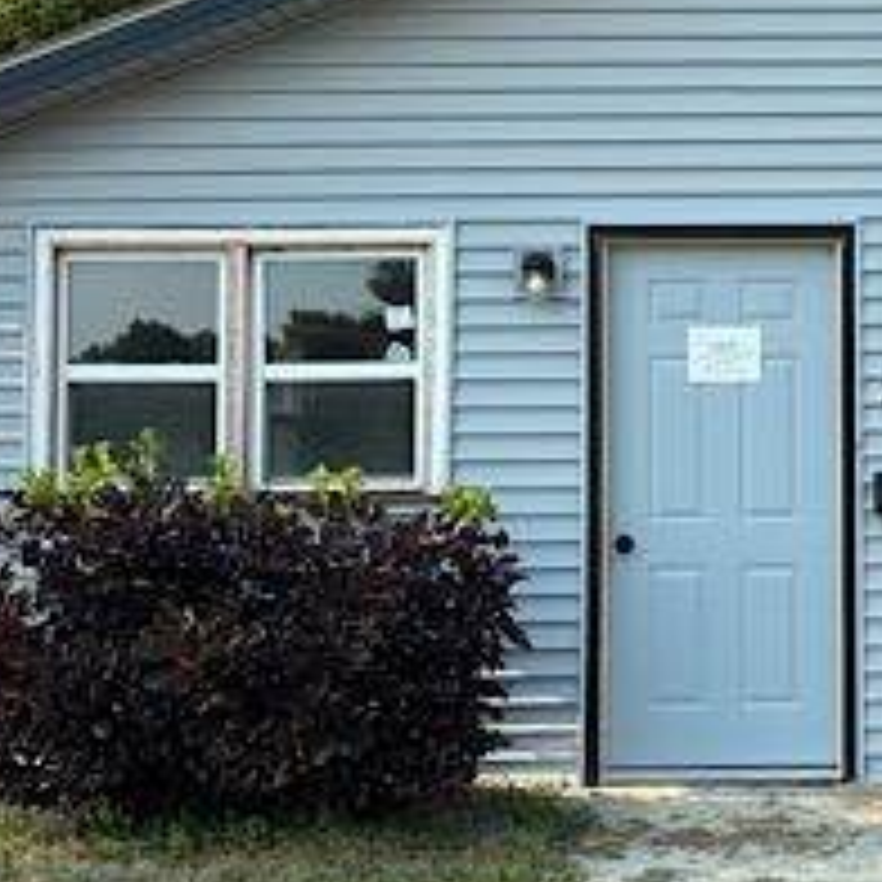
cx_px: 864
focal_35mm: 75
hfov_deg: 22.3
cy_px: 360
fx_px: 2162
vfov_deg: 23.0
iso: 50
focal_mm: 5.96
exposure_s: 1/1115
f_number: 1.6
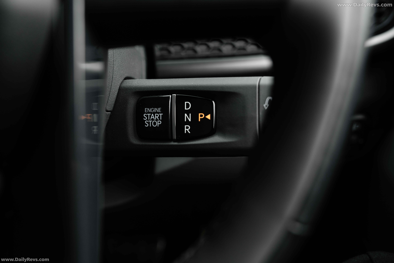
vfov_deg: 34.2
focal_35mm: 39
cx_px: 197
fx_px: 427
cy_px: 132
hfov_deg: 49.6
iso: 800
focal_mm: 39
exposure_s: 1/320
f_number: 4
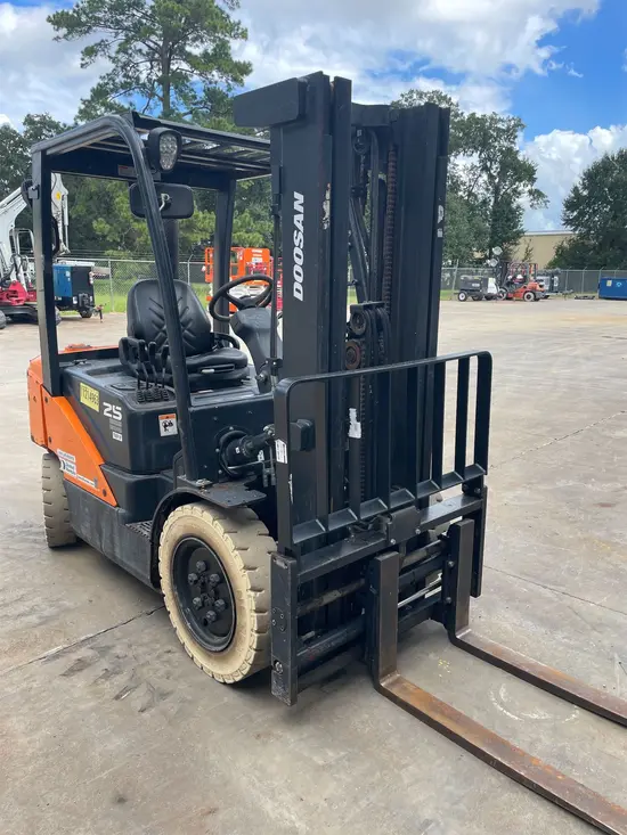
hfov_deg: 53.1
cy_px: 418
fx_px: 628
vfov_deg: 67.3
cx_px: 314
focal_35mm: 26
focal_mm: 4.2
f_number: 1.6
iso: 32
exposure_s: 1/903
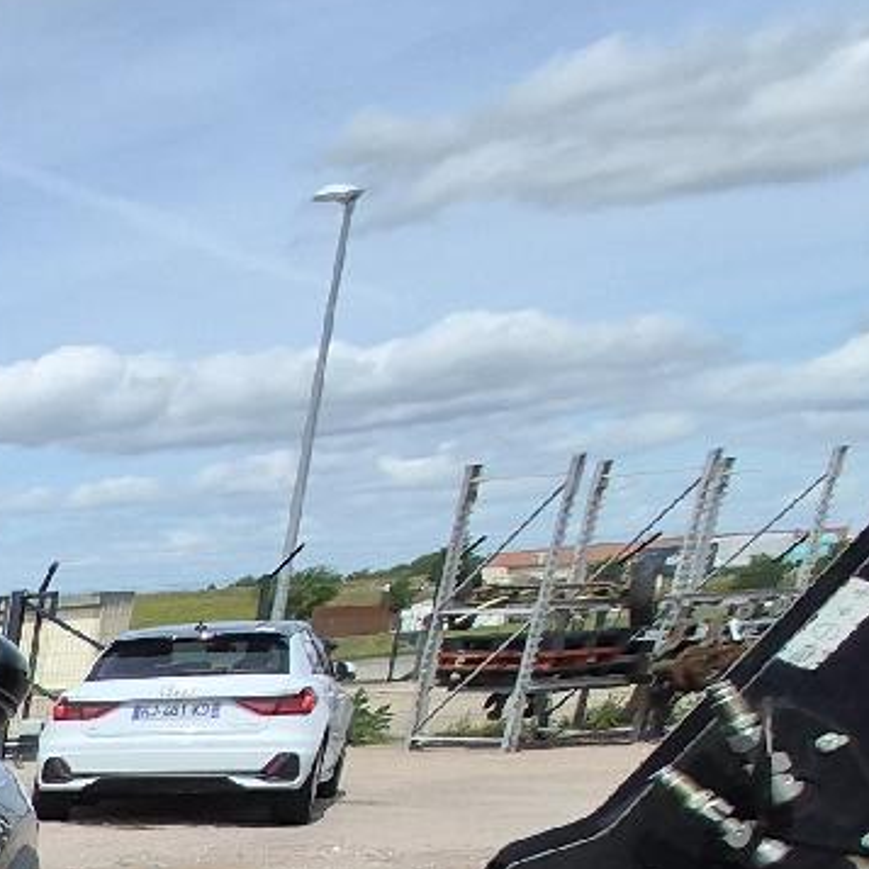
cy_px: 1222
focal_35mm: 58
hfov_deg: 16.6
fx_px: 1647
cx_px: -1078
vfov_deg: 24.5
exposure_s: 1/2500
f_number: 2.2
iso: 40
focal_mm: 1.74
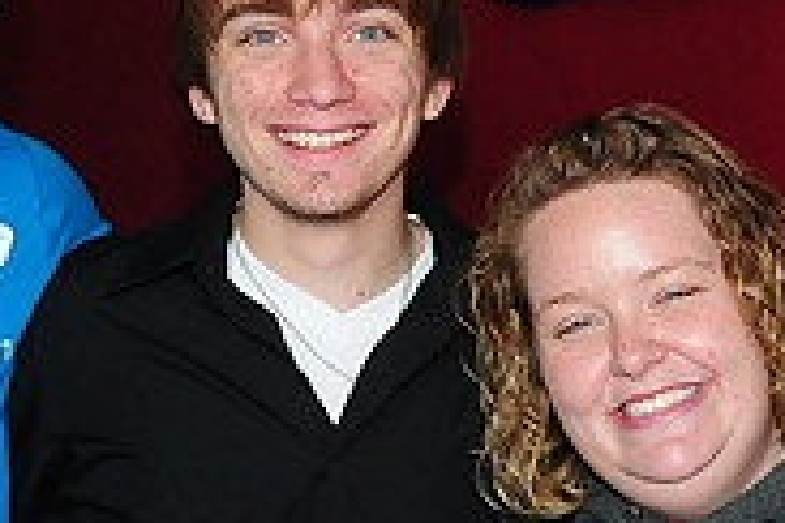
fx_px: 2486
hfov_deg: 17.9
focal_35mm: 114
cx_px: 335
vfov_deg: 11.9
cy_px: 469
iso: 1000
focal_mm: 24
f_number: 3.2
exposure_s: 1/320
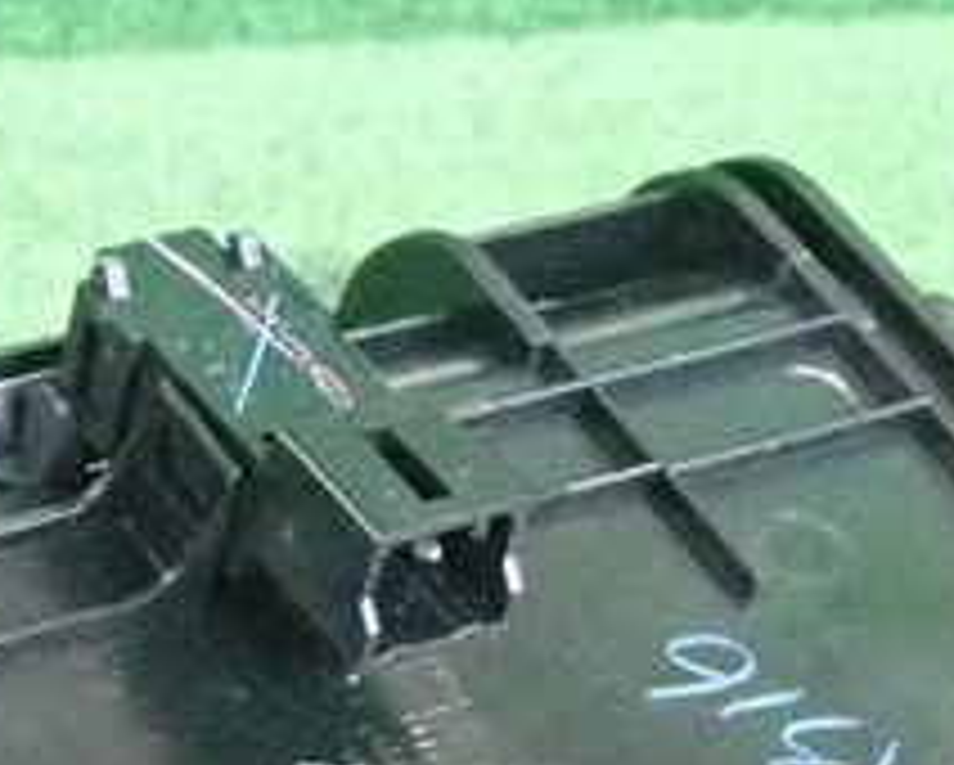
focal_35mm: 160
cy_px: 968
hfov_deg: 11.9
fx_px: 4522
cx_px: 58
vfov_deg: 9.5
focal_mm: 10.35
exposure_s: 1/125
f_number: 3.5
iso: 4000
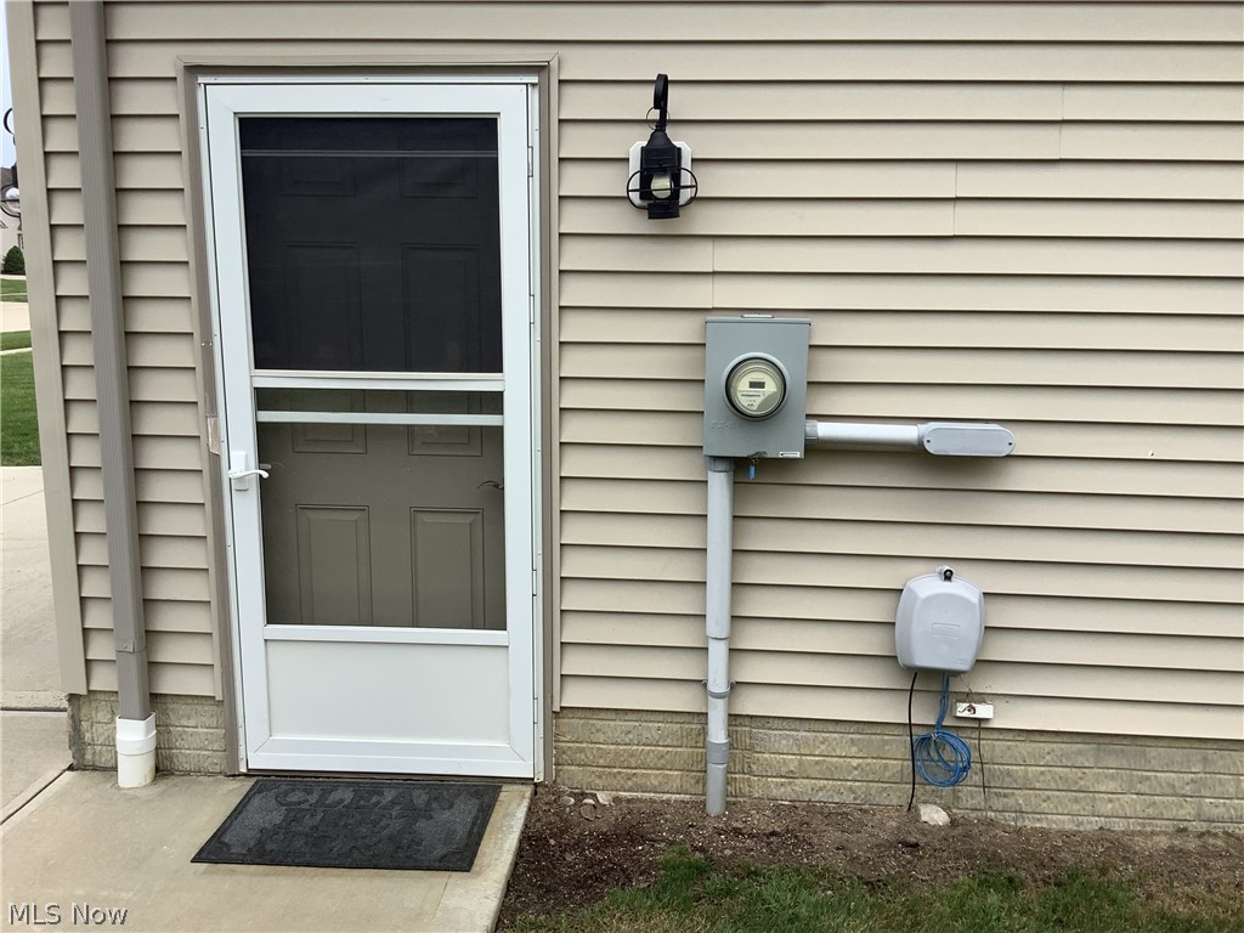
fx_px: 1114
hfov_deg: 58.4
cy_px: 466
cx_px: 622
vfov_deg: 45.4
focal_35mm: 31
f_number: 2.4
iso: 25
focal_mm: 3.3
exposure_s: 1/440
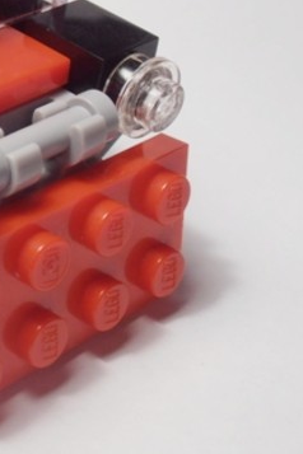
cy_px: 100
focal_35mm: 97
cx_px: -160
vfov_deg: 20.8
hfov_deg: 13.3
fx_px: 1225
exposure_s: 1/40
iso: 80
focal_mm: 6.61
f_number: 3.9
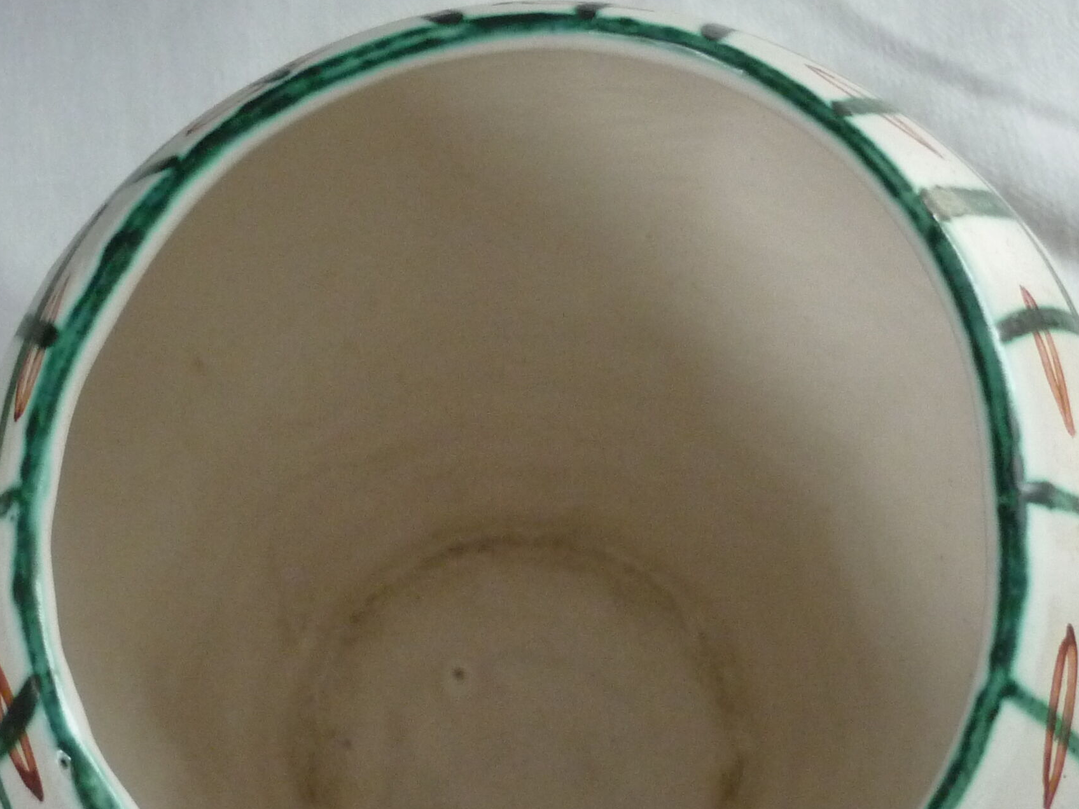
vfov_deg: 20.7
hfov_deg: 27.4
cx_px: 461
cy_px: 459
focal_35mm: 71
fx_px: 2213
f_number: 2.8
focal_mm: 5.5
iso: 320
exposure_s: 1/30
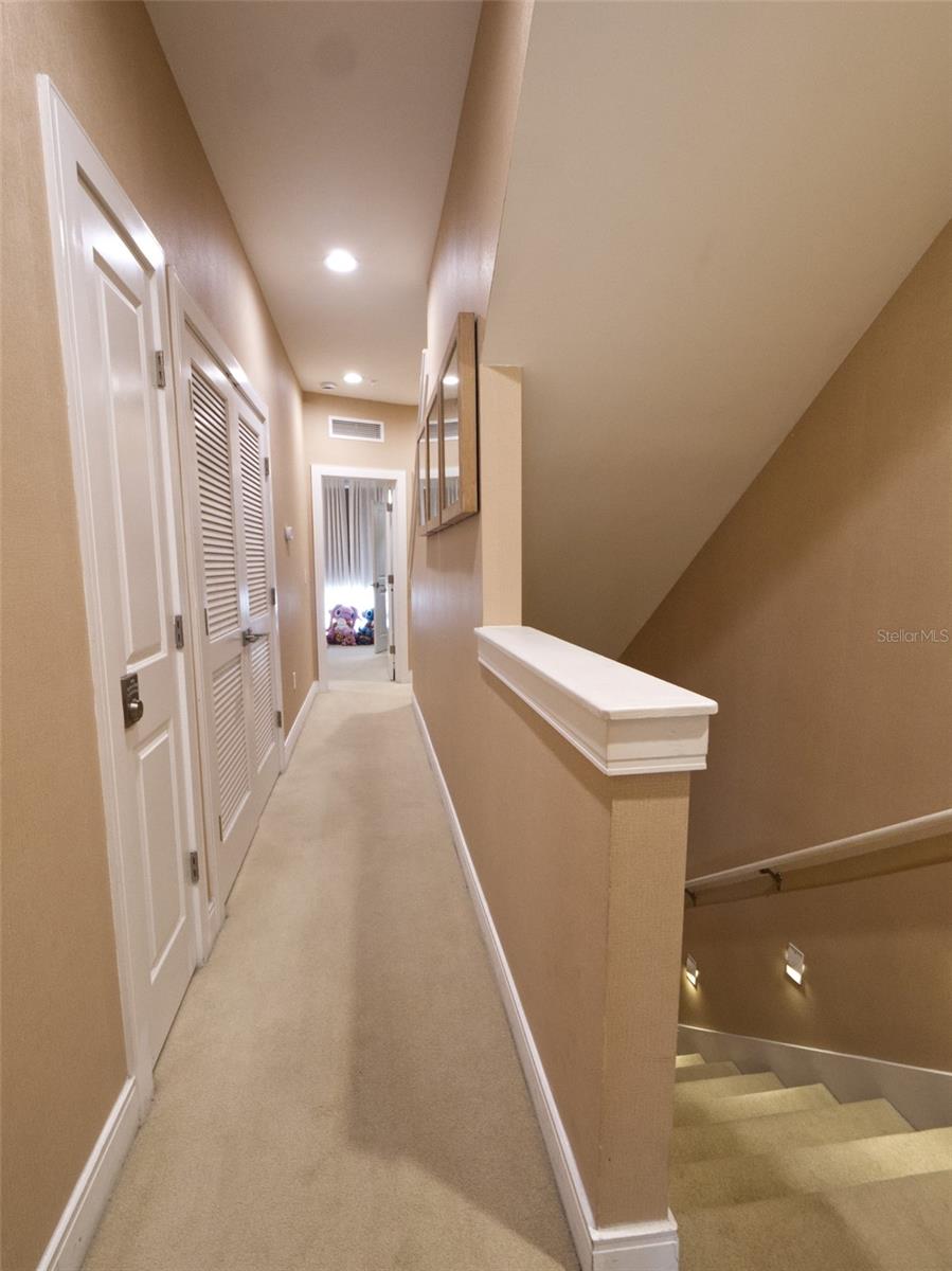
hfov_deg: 78.1
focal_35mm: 16
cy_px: 636
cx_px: 476
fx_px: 587
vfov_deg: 94.5
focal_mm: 8
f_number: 9
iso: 1600
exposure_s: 1/10
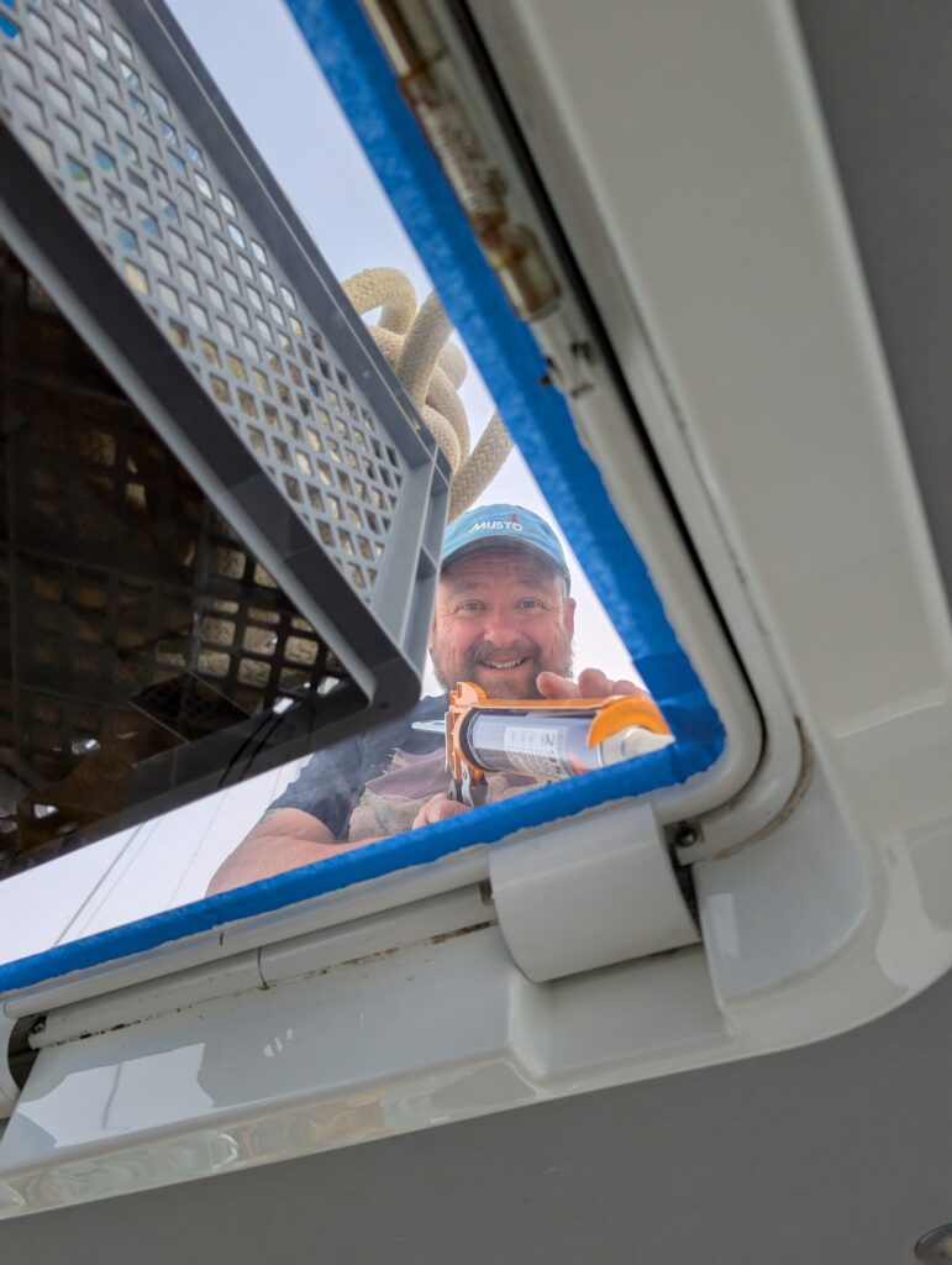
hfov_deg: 56.9
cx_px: 476
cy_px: 632
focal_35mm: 24
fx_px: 878
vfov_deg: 71.5
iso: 134
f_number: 1.68
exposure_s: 1/575
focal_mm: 6.9
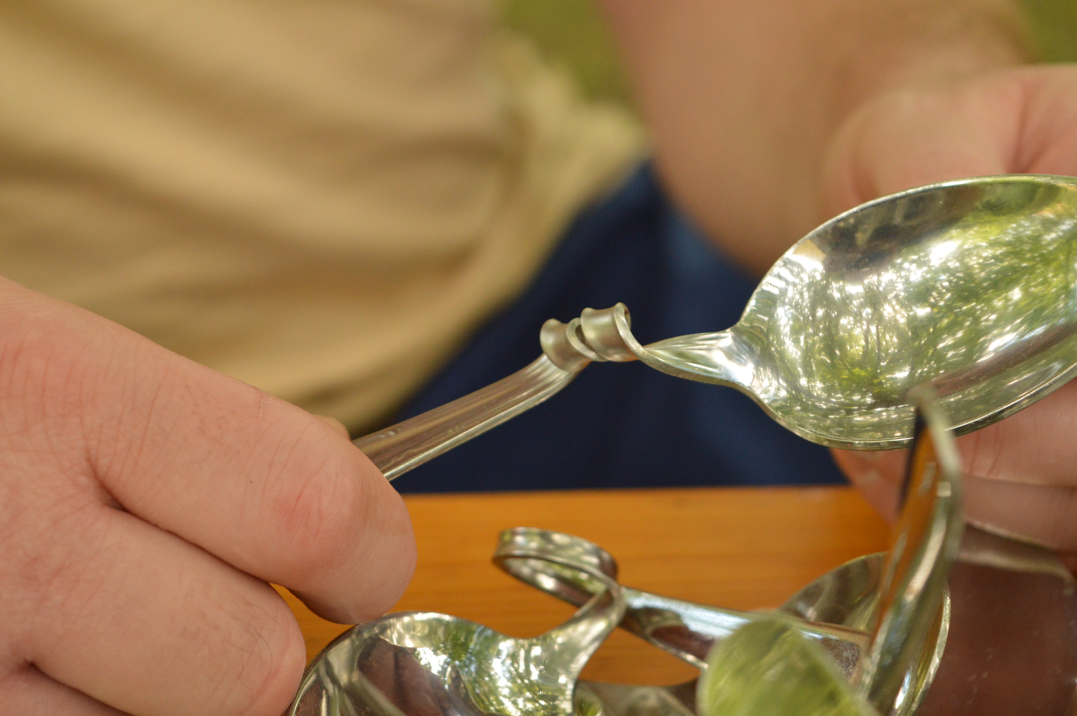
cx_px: 538
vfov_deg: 16.5
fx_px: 2466
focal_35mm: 82
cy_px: 358
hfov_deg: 24.6
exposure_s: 1/250
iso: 1100
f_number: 5.6
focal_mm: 55
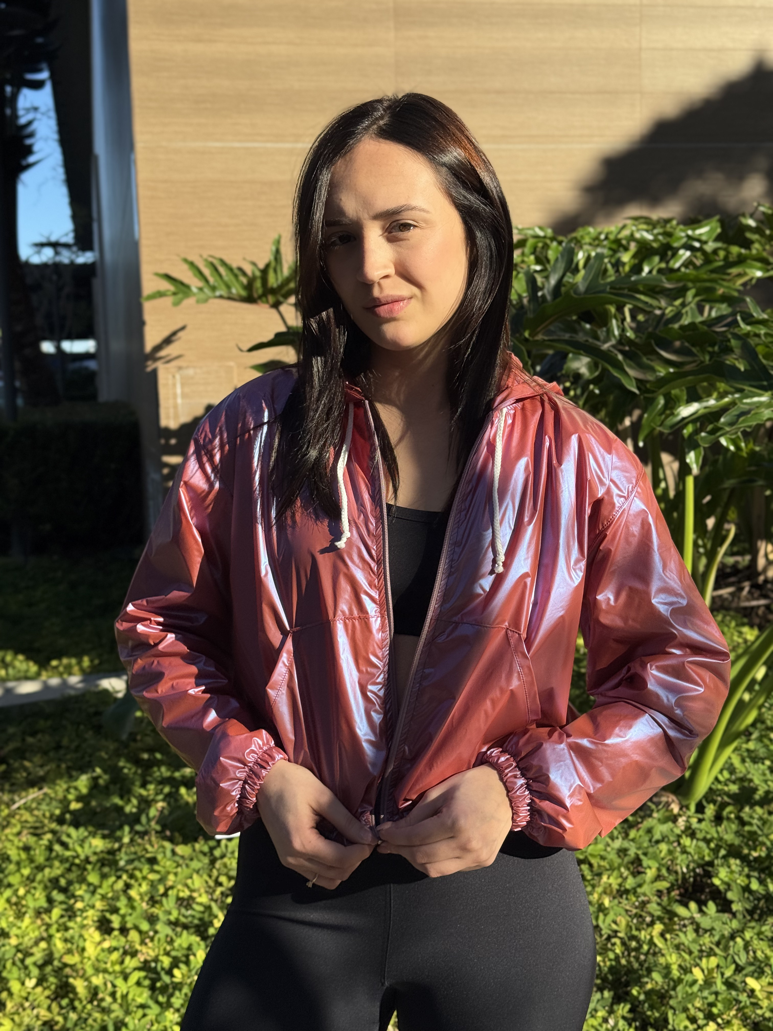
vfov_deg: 39.7
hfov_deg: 30.3
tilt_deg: -4.9
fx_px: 1429
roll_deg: +2.4
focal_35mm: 48
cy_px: 516
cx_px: 386
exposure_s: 1/5376
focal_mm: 6.76
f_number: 1.78
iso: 64
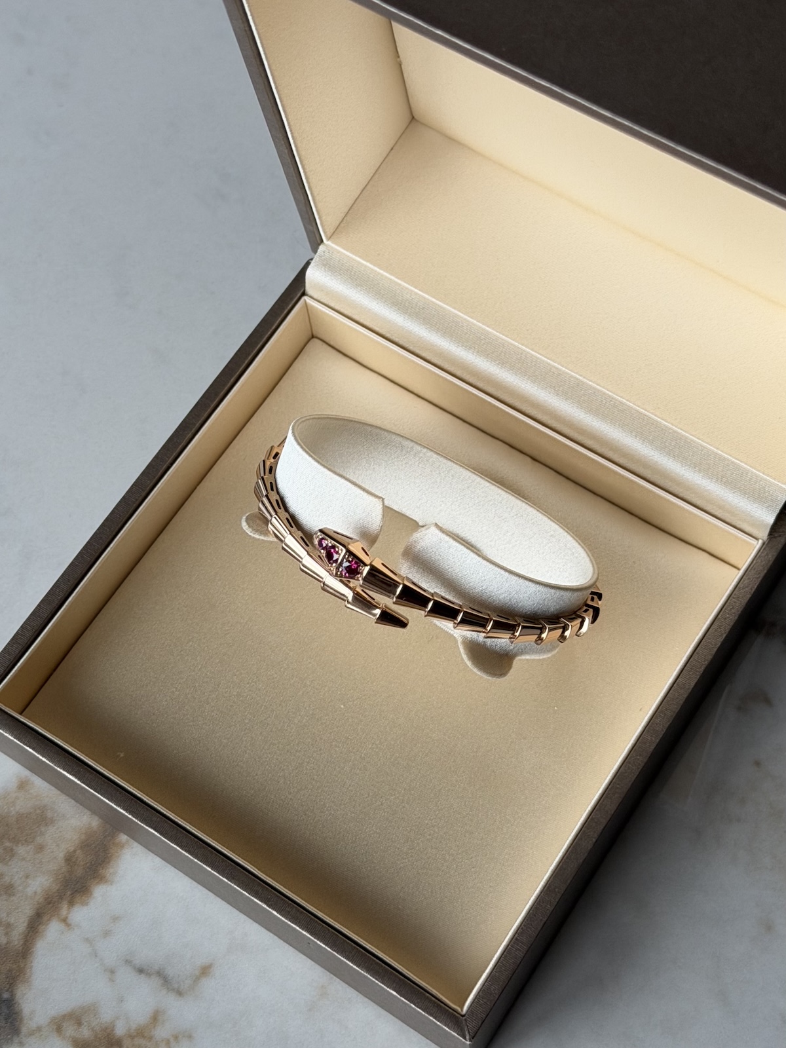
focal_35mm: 48
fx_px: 1453
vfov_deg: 39.7
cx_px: 393
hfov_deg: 30.3
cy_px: 524
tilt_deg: -63.3
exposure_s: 1/118
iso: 100
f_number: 1.78
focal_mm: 6.76
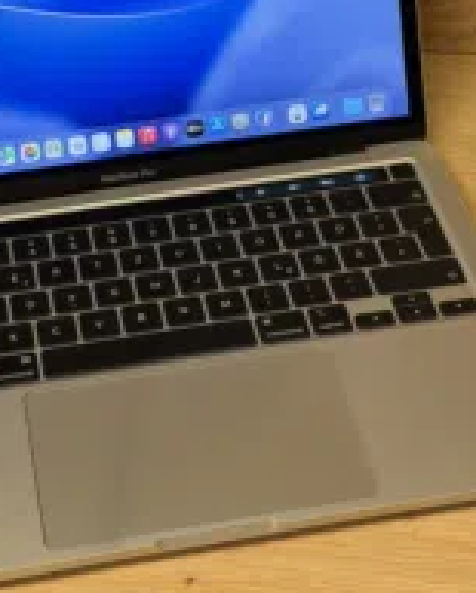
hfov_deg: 15.9
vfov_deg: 19.3
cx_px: 157
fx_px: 1704
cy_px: 37
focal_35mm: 97
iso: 125
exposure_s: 1/50
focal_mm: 6.76
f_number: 1.78
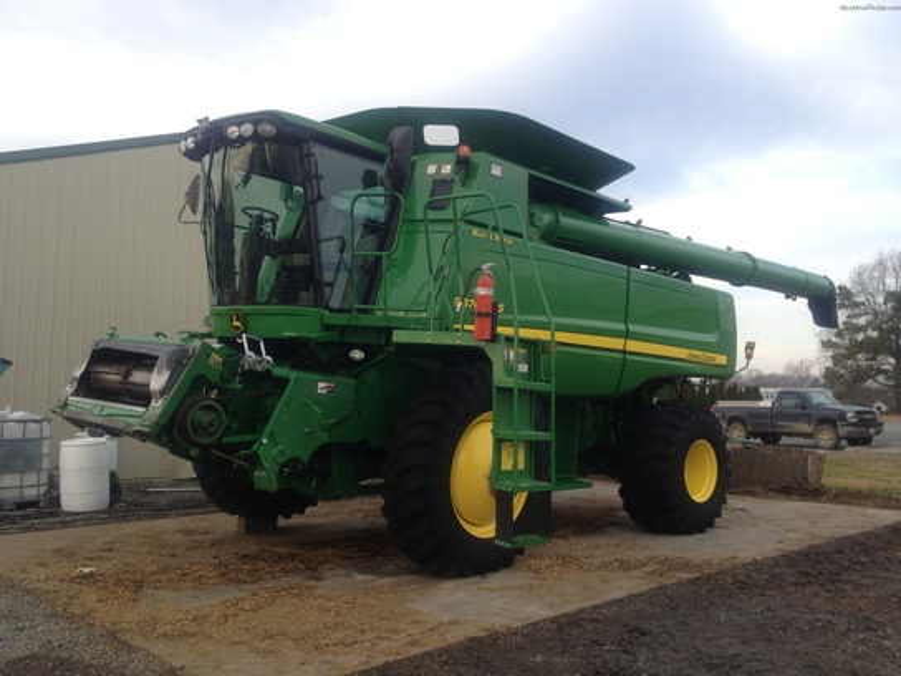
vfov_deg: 40.7
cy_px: 338
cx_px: 450
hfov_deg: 52.6
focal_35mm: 35
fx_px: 911
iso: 50
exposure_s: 1/356
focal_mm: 4.28
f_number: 2.4
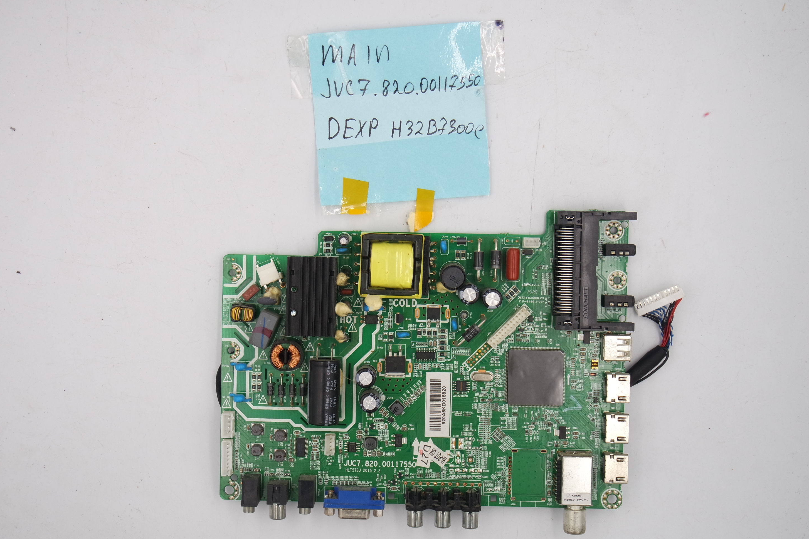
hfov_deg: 44.5
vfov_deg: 30.5
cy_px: 268
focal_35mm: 44
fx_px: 989
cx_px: 398
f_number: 5.6
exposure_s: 1/100
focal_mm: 16
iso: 160
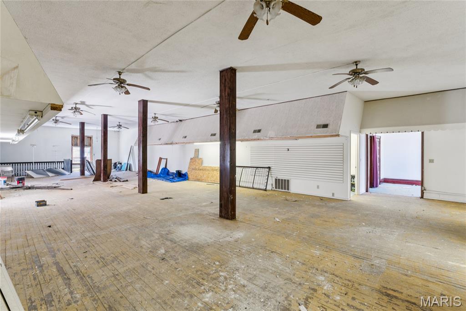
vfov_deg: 70.1
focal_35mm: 17
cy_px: 156
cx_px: 233
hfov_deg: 93.0
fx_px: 221
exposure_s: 1/1.67
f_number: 13
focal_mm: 17.1
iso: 320
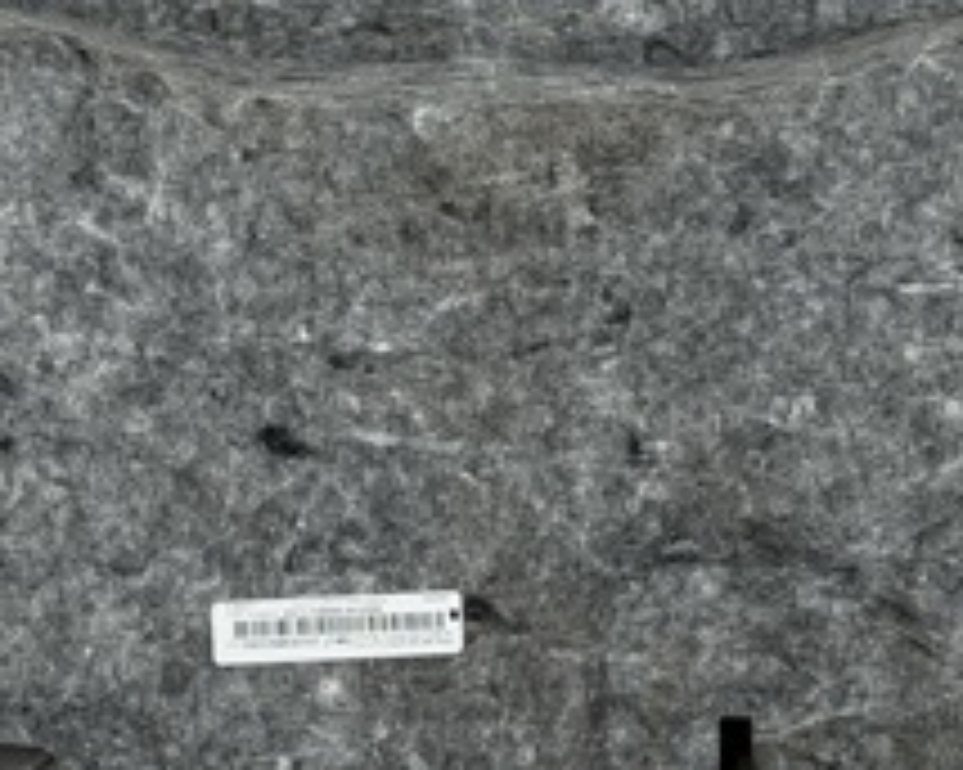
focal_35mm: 140
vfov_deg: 11.0
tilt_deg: -64.3
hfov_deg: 13.8
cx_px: 486
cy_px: 326
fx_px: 3988
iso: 64
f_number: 1.78
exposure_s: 1/100
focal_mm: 6.76
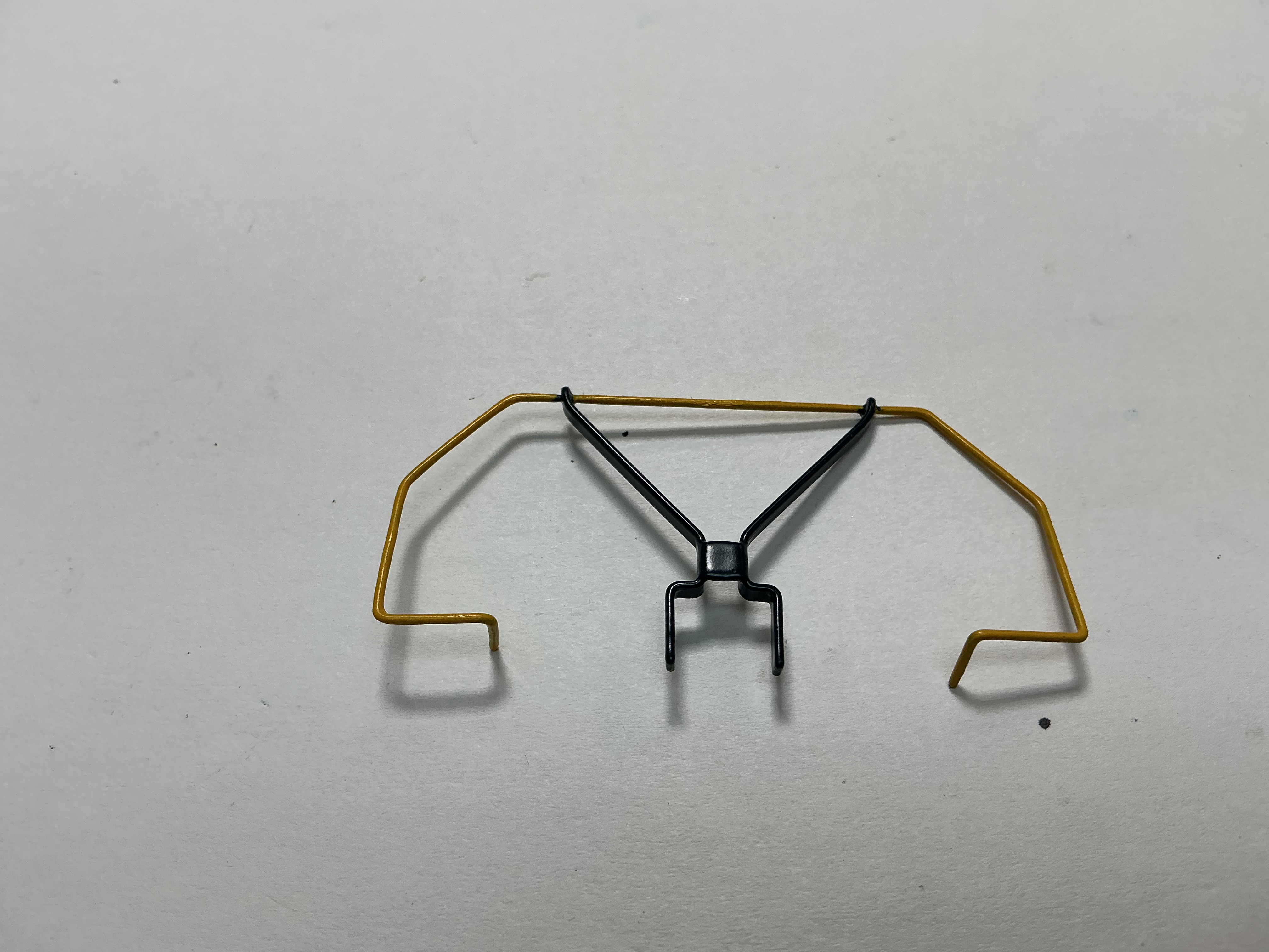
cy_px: 476
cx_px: 634
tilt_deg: -60.8
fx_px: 1063
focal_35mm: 29
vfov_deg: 48.2
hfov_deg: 61.7
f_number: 1.8
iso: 25
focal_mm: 3
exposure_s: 1/316
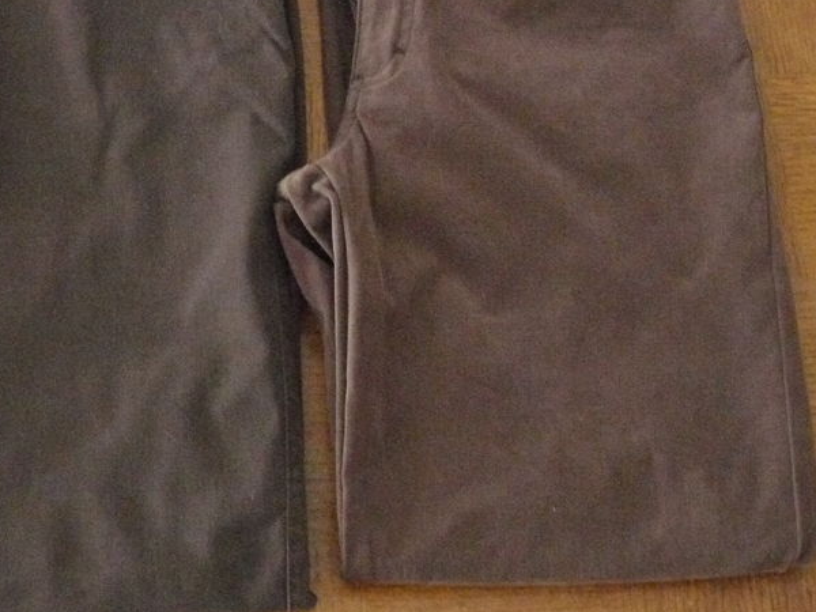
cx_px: 301
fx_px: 1414
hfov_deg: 32.0
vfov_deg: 24.4
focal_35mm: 60
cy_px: 234
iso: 800
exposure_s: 1/25
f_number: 2.8
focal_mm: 6
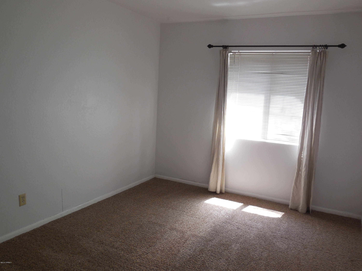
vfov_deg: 46.8
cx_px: 181
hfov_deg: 60.0
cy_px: 136
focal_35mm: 30
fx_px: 314
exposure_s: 1/30
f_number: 3.2
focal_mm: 5.3
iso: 140
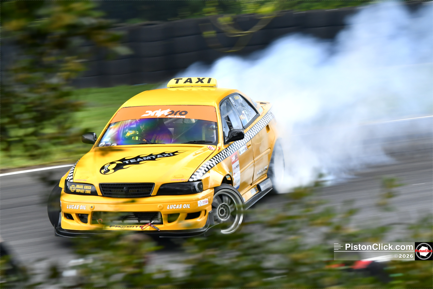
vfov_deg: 7.3
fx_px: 2255
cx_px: 216
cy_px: 144
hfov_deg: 11.0
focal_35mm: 188
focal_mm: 125
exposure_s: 1/125
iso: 450
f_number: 5.6
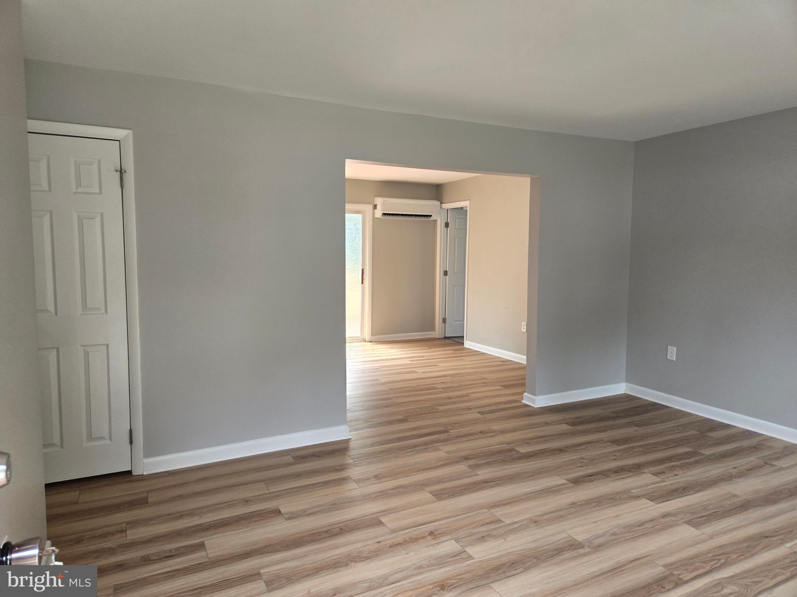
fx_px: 530
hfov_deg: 73.9
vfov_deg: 58.9
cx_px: 398
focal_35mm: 23
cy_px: 298
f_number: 1.8
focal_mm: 5.4
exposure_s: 1/180
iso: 100
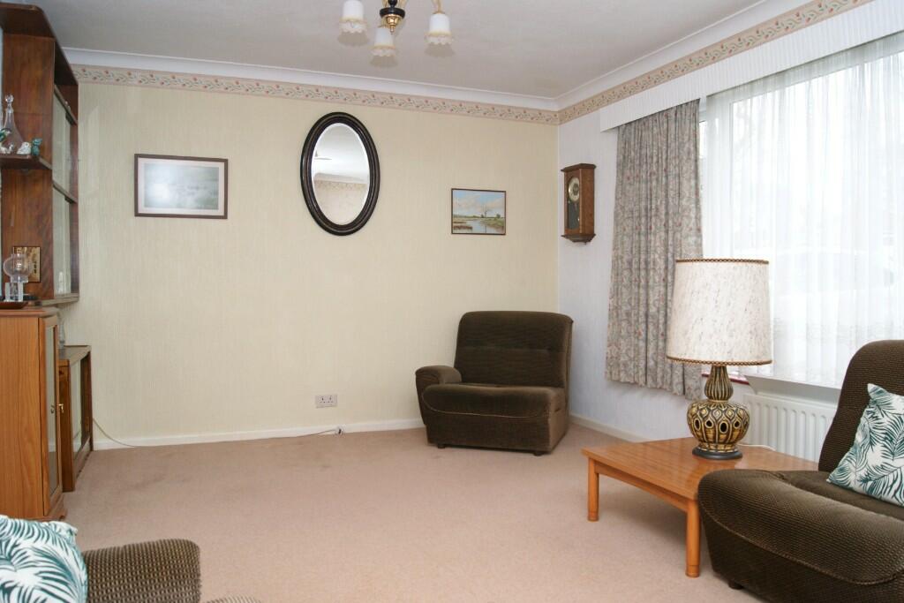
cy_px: 302
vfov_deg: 47.9
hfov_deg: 67.4
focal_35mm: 27
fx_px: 678
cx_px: 452
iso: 400
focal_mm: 18
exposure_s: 1/60
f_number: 5.6
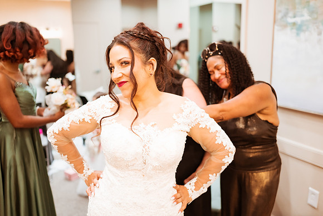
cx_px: 162
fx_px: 314
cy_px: 108
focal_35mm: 35
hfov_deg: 54.4
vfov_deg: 37.9
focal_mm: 35
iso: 1250
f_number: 1.8
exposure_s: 1/400
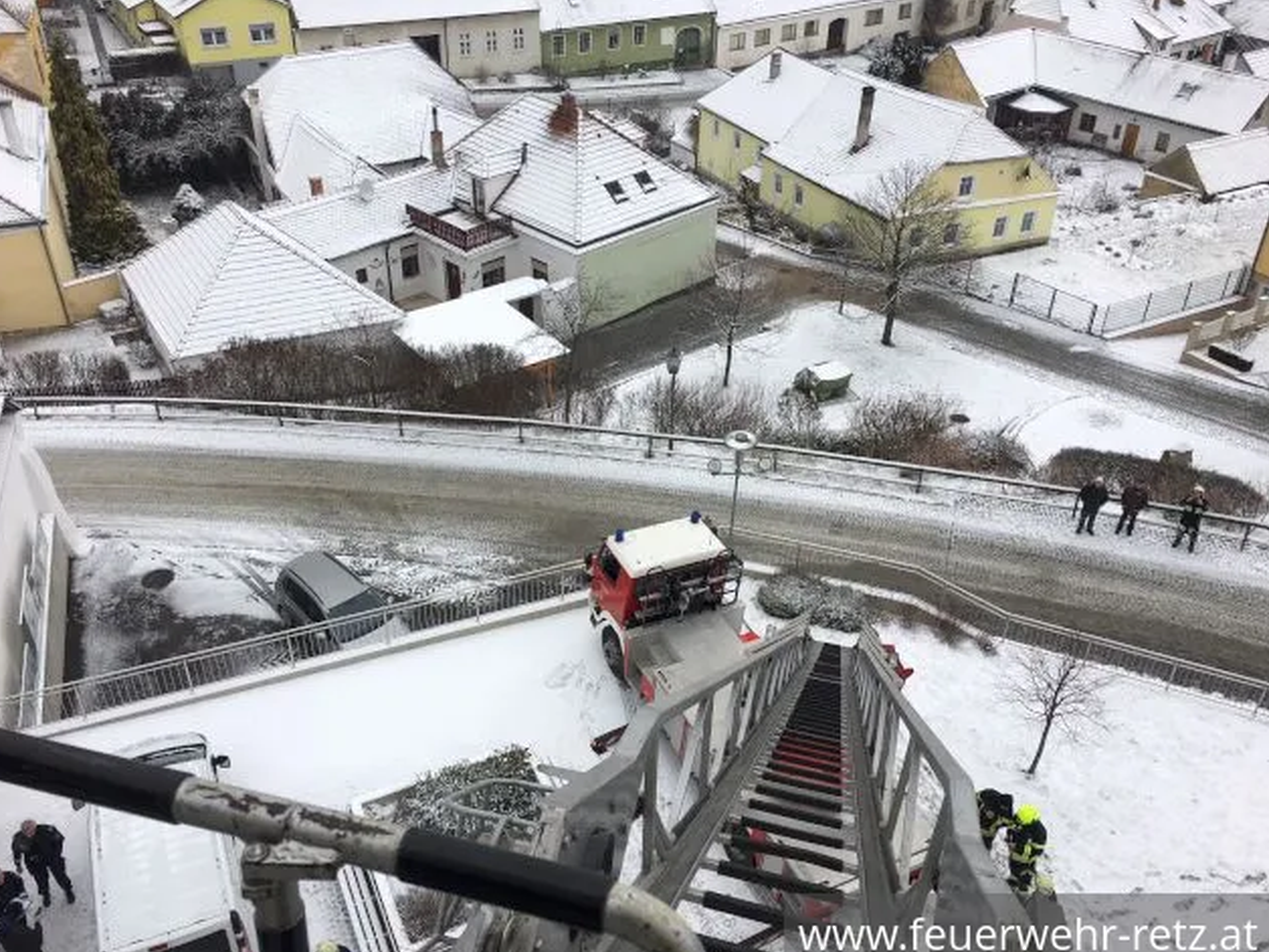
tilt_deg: -35.4
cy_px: 488
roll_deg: +1.1
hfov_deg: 60.0
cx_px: 614
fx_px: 1100
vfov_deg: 46.8
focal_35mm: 30
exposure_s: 1/281
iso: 25
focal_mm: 4.15
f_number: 2.2
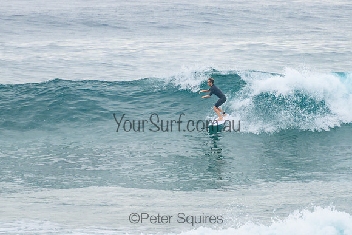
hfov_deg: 3.8
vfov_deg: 2.5
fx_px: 5373
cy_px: 96
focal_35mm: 549
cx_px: 213
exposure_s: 1/1250
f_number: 5.6
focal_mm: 400
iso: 500
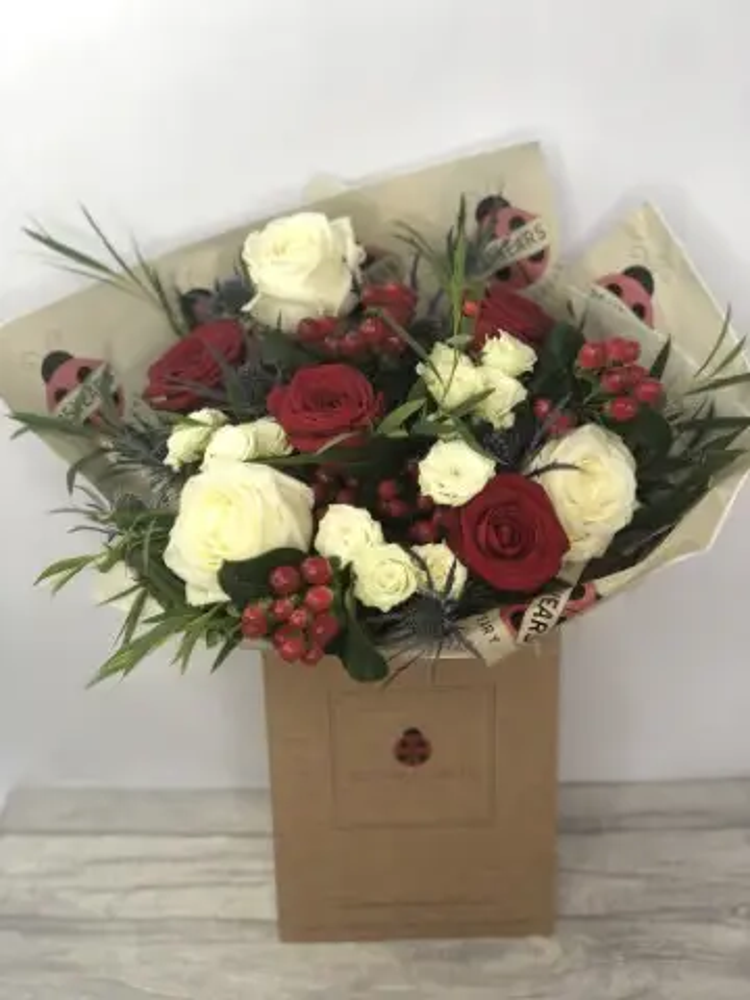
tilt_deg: -20.8
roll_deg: +1.7
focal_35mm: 52
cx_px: 375
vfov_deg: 36.8
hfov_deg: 28.0
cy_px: 500
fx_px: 1502
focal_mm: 6
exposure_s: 1/50
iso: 20
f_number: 2.4
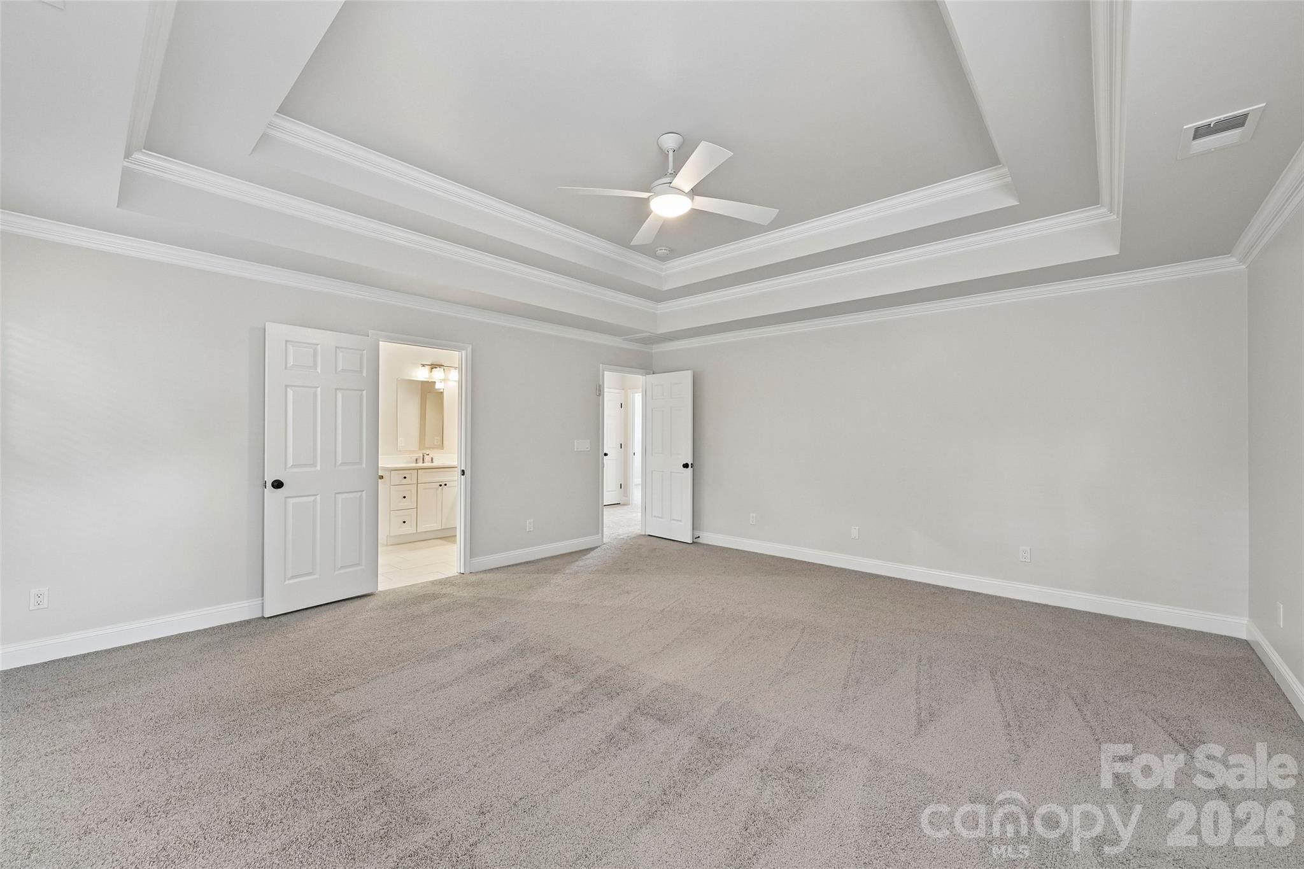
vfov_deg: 81.2
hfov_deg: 104.3
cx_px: 652
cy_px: 434
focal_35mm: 14
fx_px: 507
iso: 400
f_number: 8
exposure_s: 1/5
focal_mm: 14
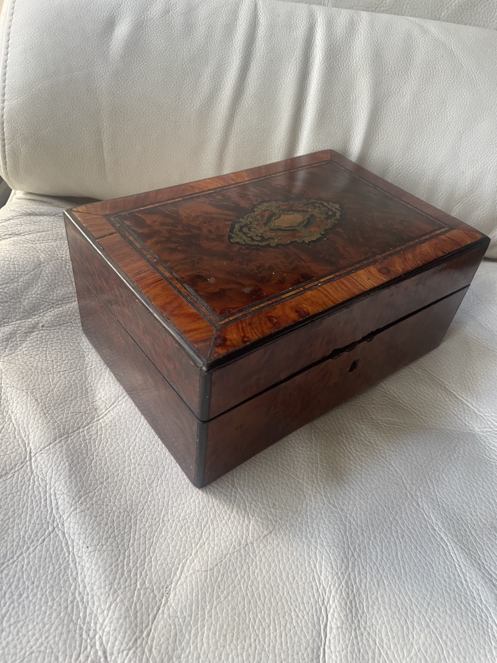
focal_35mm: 26
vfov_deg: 67.3
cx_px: 248
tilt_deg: -67.3
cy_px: 332
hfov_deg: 53.1
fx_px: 498
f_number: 1.6
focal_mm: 4.2
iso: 125
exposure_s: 1/79
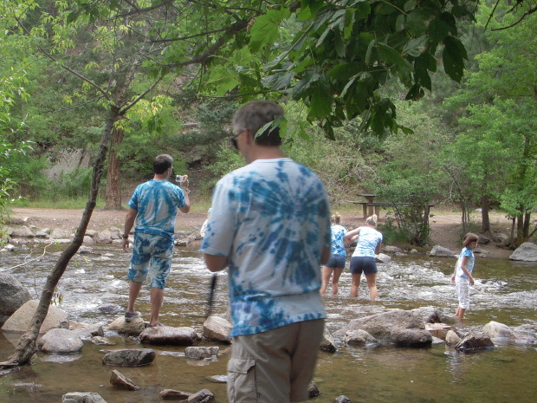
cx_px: 230
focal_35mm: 49
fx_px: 760
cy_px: 231
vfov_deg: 29.6
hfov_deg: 38.8
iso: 100
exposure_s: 1/60
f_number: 3.3
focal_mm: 6.3
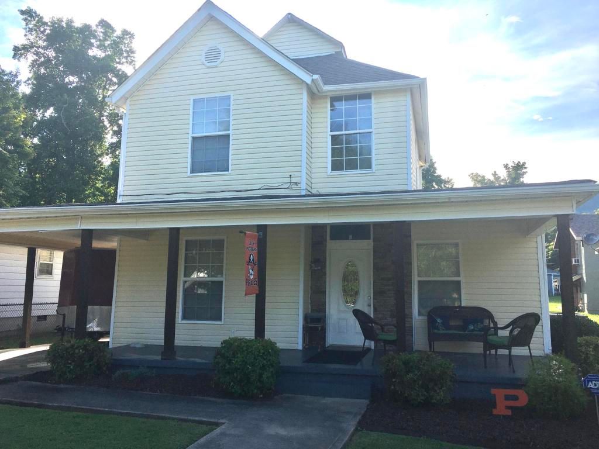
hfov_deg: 61.7
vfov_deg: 48.2
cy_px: 224
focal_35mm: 29
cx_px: 300
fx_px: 502
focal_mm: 4.15
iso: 25
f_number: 2.2
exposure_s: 1/1054
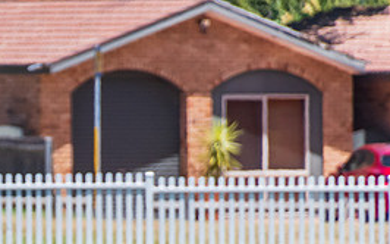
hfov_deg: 1.3
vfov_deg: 0.8
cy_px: 282
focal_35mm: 1615
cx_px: -91
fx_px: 17158
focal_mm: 400
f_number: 6.3
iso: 400
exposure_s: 1/2000
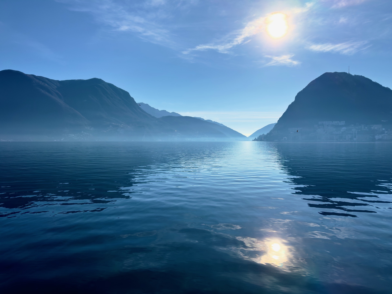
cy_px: 147
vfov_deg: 56.8
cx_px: 196
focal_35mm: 24
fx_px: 272
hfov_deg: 71.6
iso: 125
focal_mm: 6.86
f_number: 1.78
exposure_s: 1/28571
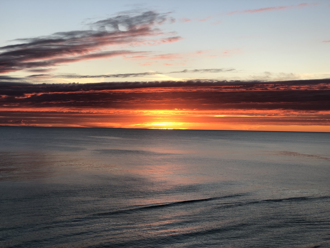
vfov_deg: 25.7
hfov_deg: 33.8
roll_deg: -0.4
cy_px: 124
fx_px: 543
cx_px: 165
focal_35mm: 57
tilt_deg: +1.4
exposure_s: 1/120
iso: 20
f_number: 2.8
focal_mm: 6.6
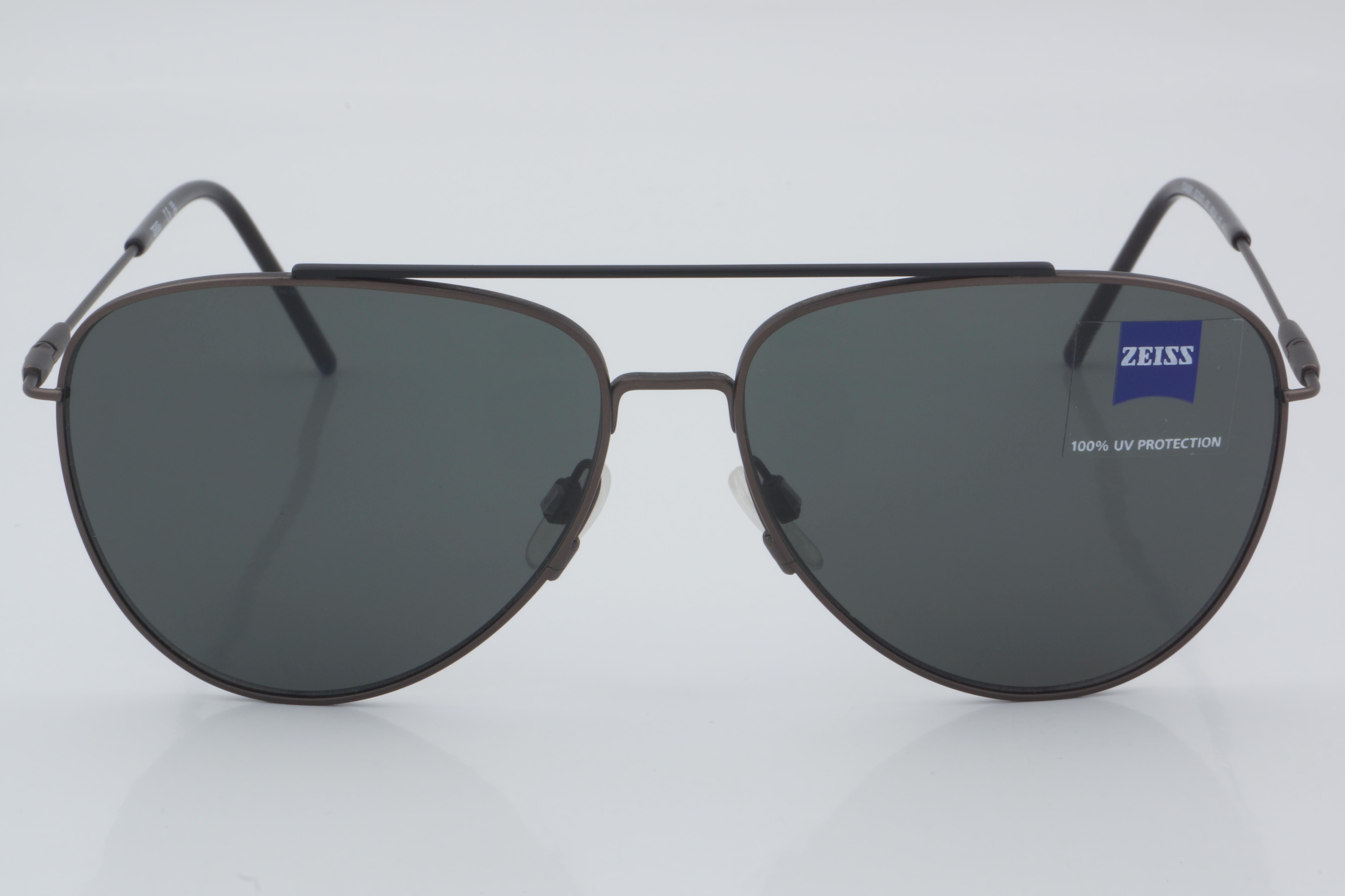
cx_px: 672
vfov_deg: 16.6
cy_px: 448
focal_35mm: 82
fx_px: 3082
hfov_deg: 24.6
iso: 100
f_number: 32
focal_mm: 55
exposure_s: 1/4
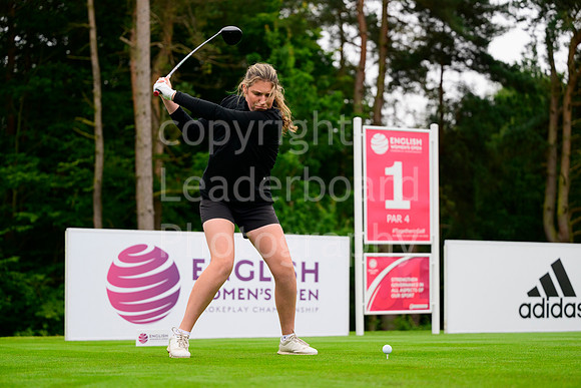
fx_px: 1195
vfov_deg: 18.4
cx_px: 290
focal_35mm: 74
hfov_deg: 27.3
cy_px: 194
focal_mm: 74
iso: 1000
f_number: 2.8
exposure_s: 1/3200
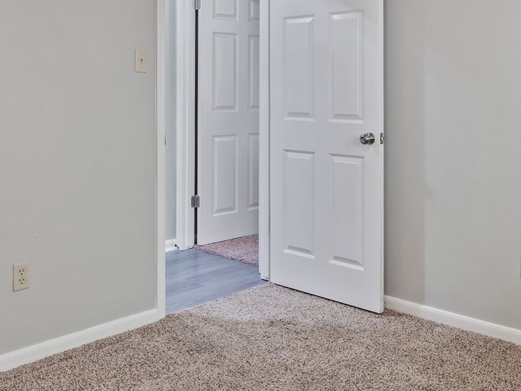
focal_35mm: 42
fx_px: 632
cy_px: 83
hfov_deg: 44.7
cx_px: 300
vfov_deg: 33.4
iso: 100
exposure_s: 5
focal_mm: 16
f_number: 13
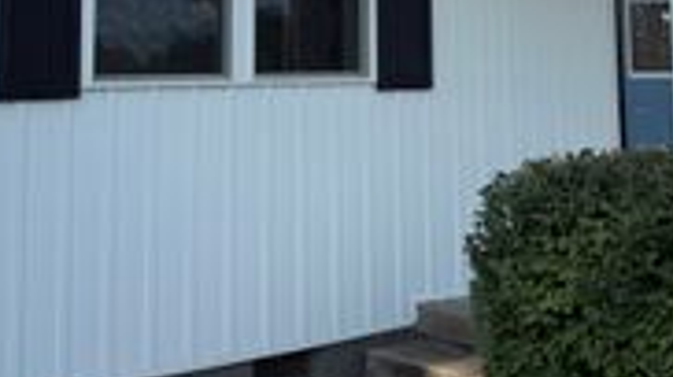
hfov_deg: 29.3
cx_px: 407
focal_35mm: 72
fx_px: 1284
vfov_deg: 16.0
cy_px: -91
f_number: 1.78
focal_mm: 6.76
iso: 80
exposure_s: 1/3279
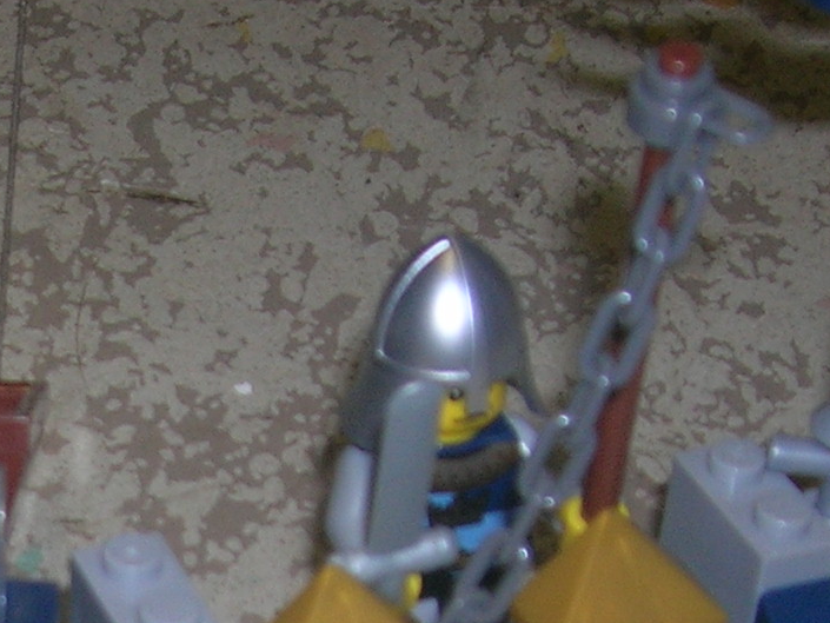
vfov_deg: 11.6
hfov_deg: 15.4
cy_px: 753
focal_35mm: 125
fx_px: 2998
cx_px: -25
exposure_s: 1/60.1
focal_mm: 5.7
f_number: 2.9
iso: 50
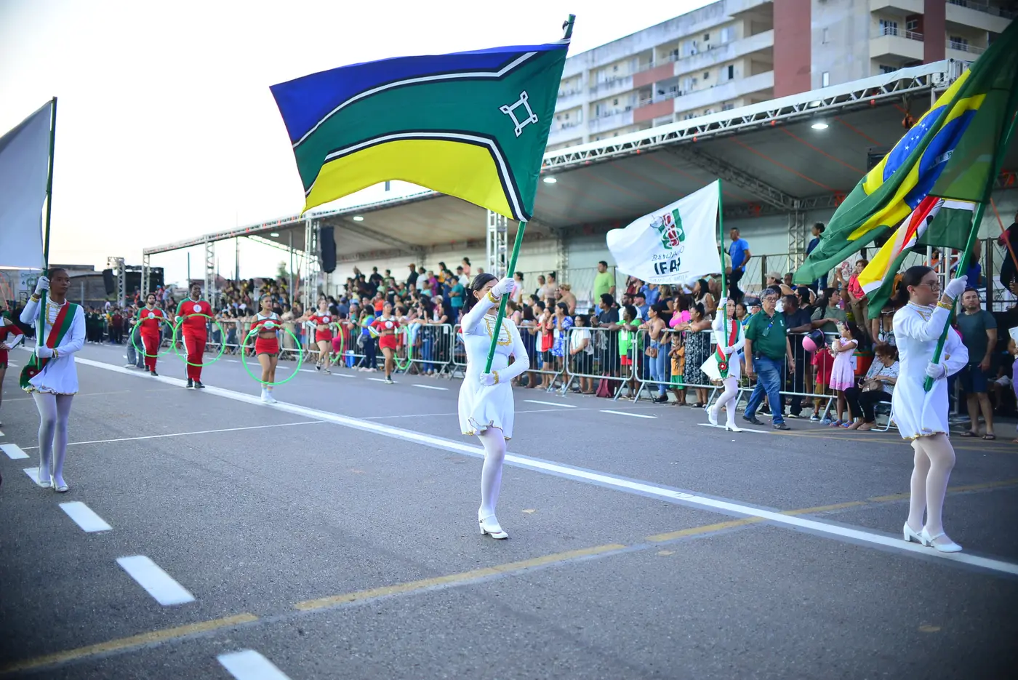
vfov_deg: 37.9
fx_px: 990
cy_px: 340
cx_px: 509
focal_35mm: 35
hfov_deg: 54.4
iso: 560
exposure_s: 1/250
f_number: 1.8
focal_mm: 35
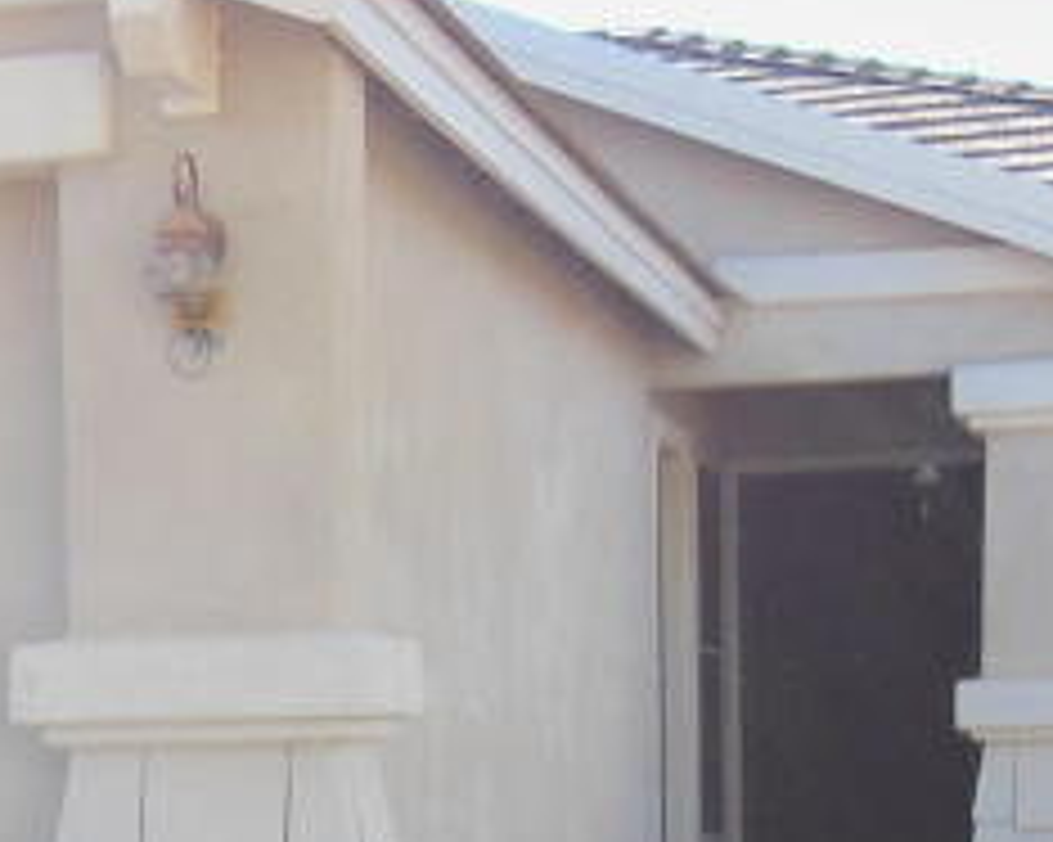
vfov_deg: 14.0
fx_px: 3333
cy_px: 977
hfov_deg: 17.3
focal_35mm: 107
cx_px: -117
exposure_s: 1/400
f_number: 3.5
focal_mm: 4.5
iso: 125
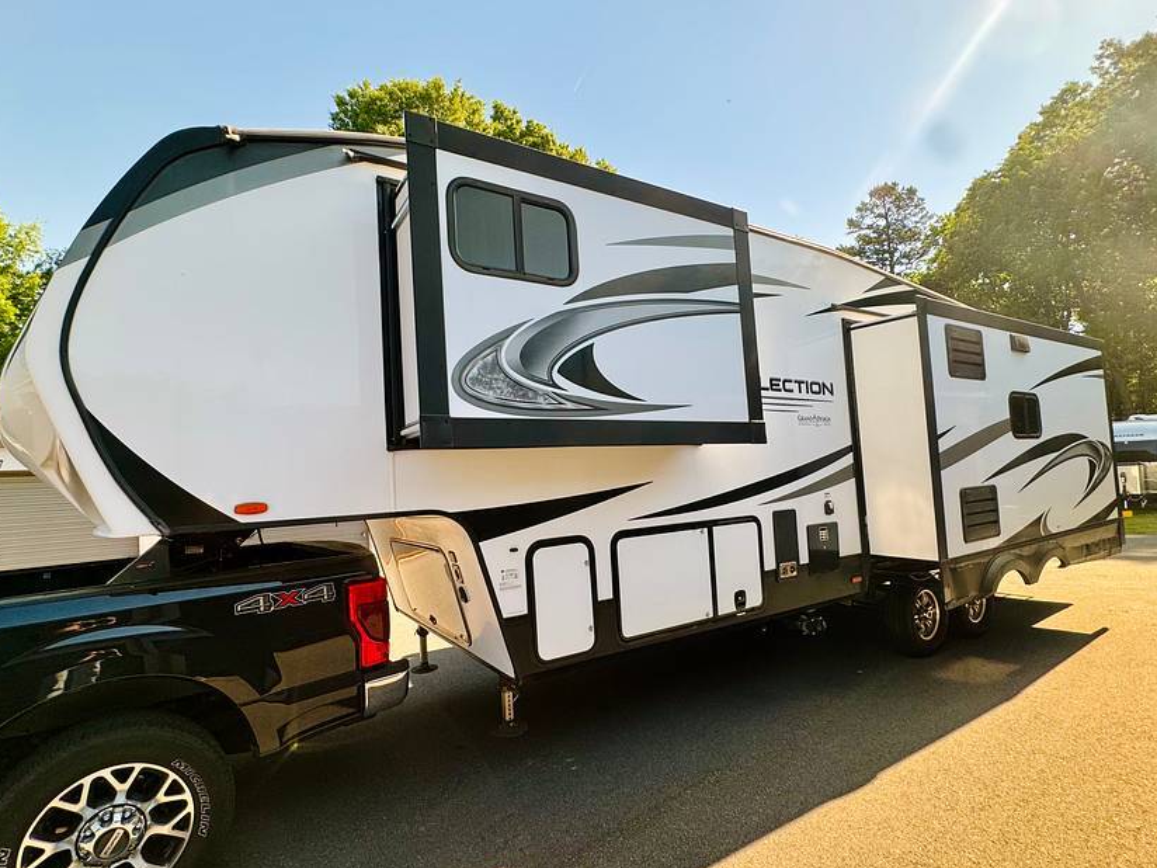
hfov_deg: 91.0
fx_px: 568
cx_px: 557
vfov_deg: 74.7
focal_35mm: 17
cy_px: 458
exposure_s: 1/99
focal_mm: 2.22
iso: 80
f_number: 2.2
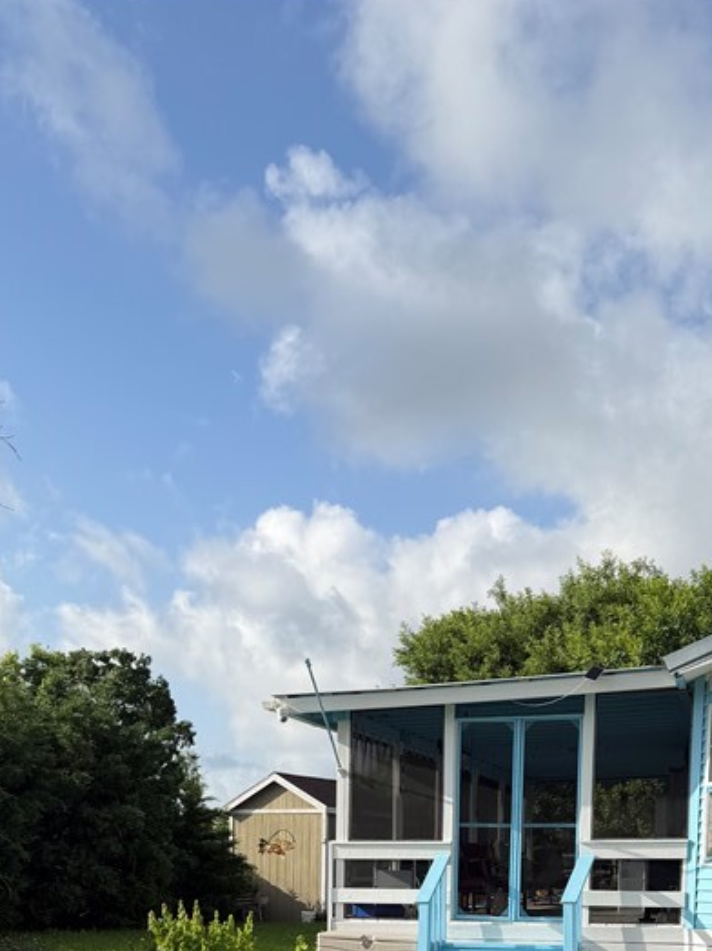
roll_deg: -1.1
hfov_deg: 30.9
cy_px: 920
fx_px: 1289
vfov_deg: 36.9
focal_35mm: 47
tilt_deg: -2.2
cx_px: 341
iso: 80
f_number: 1.78
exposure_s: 1/4673
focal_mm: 6.76
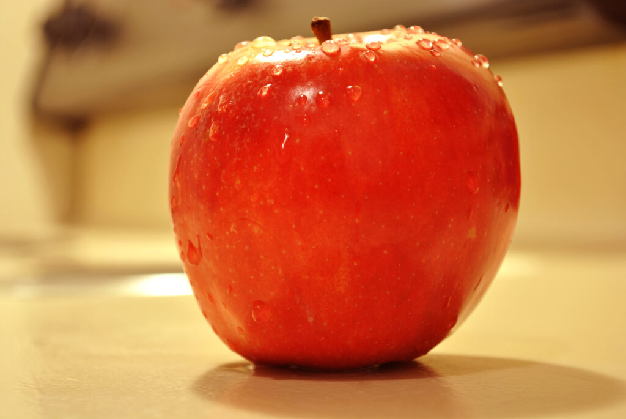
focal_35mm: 82
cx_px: 313
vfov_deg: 16.6
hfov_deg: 24.6
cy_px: 210
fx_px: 1436
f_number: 5.6
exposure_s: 1/1.3
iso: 100
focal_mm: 55
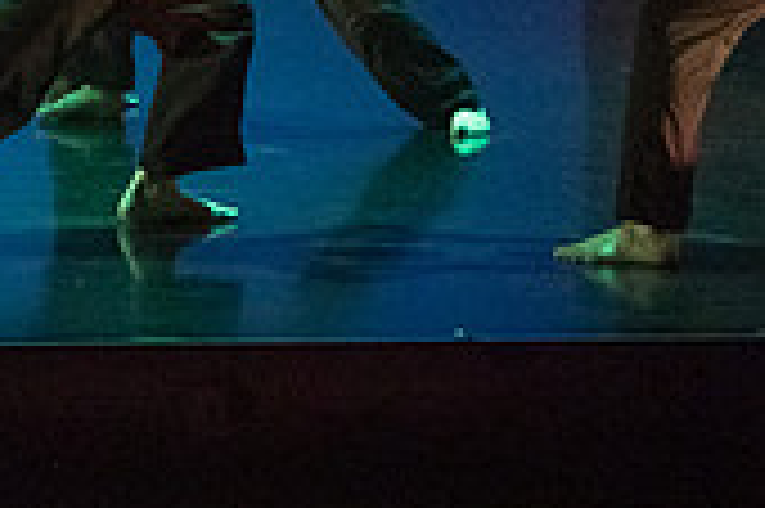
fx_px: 6135
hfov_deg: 7.1
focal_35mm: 289
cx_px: 412
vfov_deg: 4.7
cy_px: -233
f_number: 3.2
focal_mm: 75
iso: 4000
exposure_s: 1/320
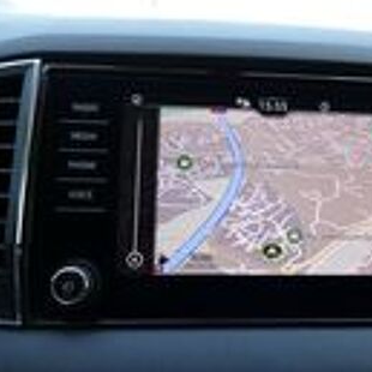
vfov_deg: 40.0
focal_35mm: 42
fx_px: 511
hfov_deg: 39.3
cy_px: 182
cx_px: 264
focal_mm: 11.6
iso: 125
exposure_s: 1/125
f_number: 3
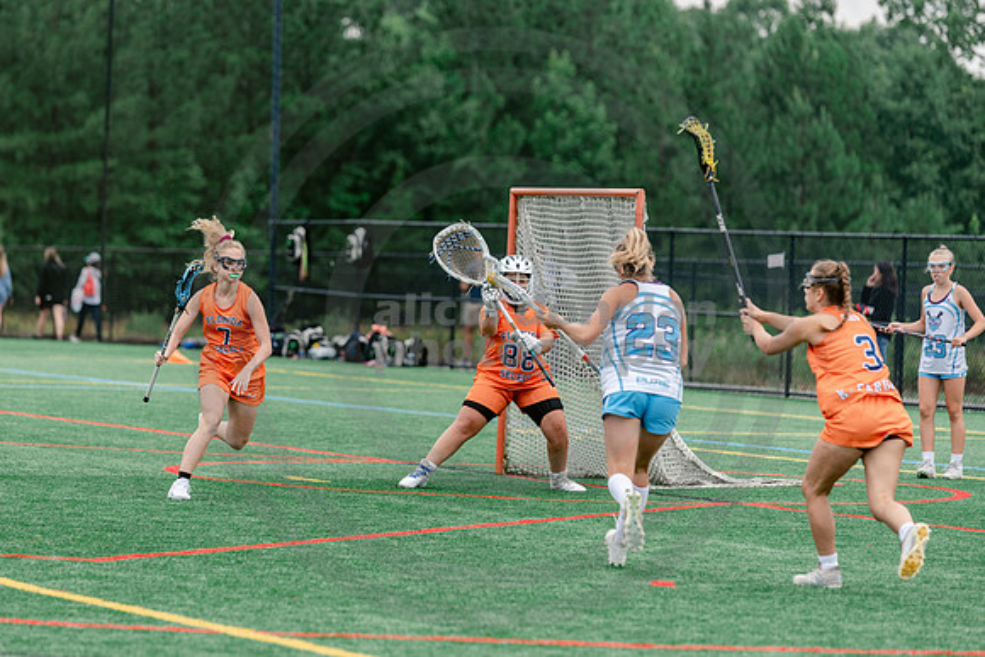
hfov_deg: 10.5
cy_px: 277
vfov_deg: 7.0
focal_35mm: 197
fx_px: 5384
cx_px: 415
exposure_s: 1/640
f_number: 3.2
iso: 250
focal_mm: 170
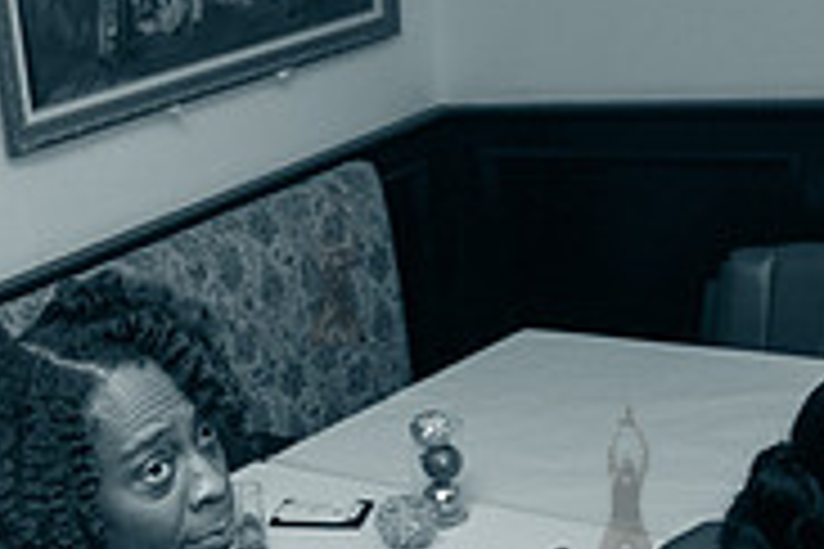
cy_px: 484
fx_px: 1739
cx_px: -248
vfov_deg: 17.7
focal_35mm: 76
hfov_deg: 23.5
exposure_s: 1/250
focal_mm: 24
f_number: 4.5
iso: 2000
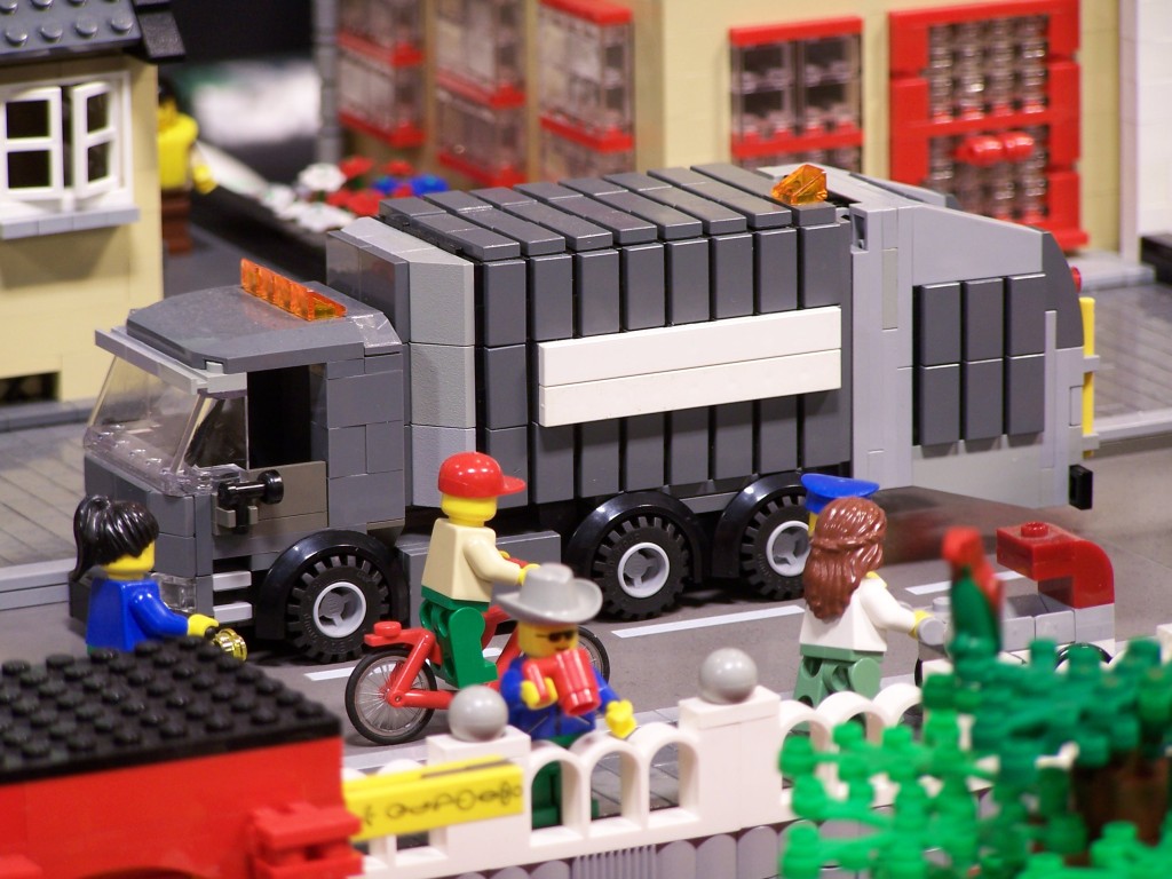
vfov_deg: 6.8
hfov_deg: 9.1
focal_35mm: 218
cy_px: 440
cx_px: 586
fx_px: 7381
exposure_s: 1/2
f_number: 3.2
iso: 80
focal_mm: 36.2
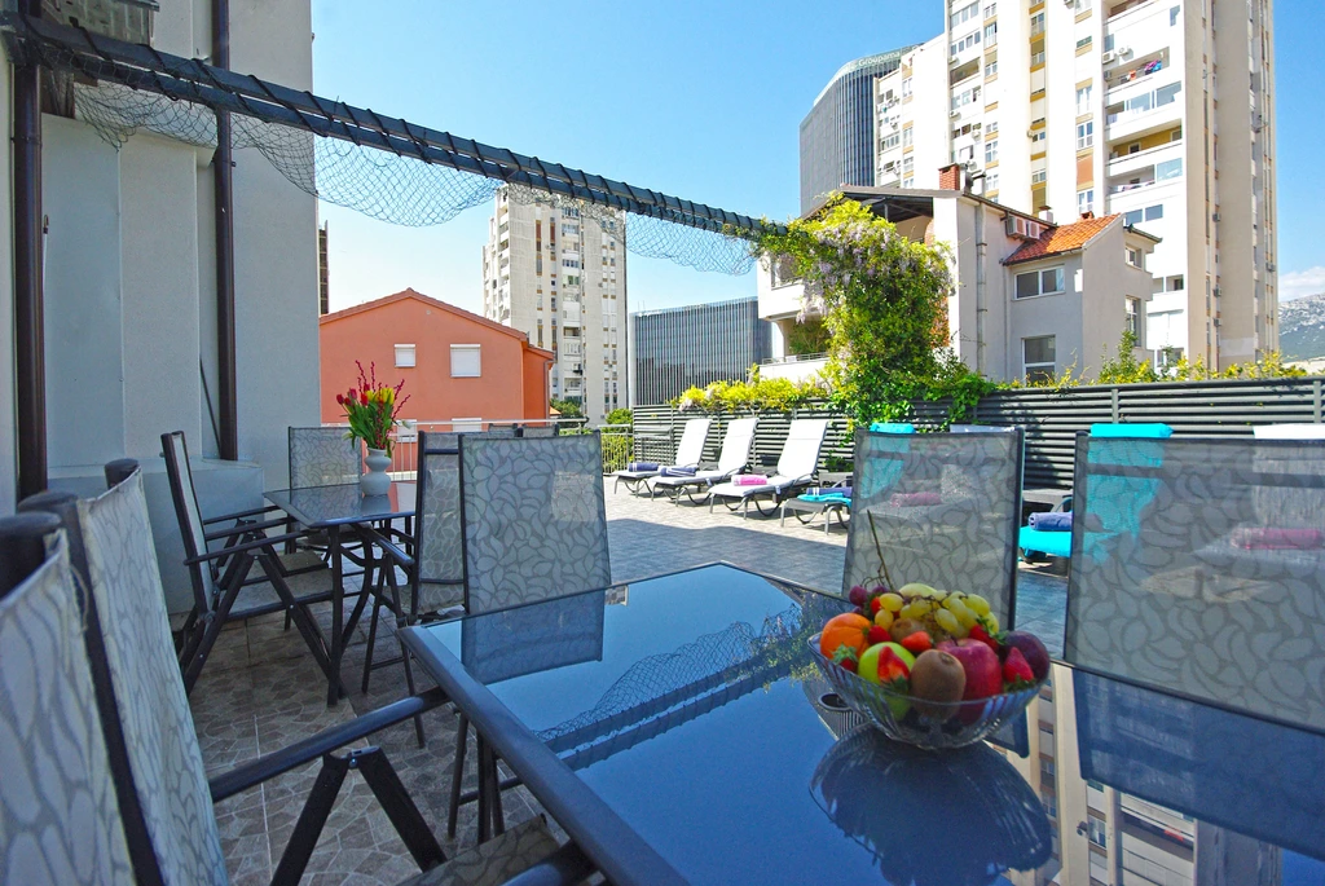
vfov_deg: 77.5
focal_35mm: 15
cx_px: 662
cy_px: 443
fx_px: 553
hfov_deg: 100.3
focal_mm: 10
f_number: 8
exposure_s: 1/500
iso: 400
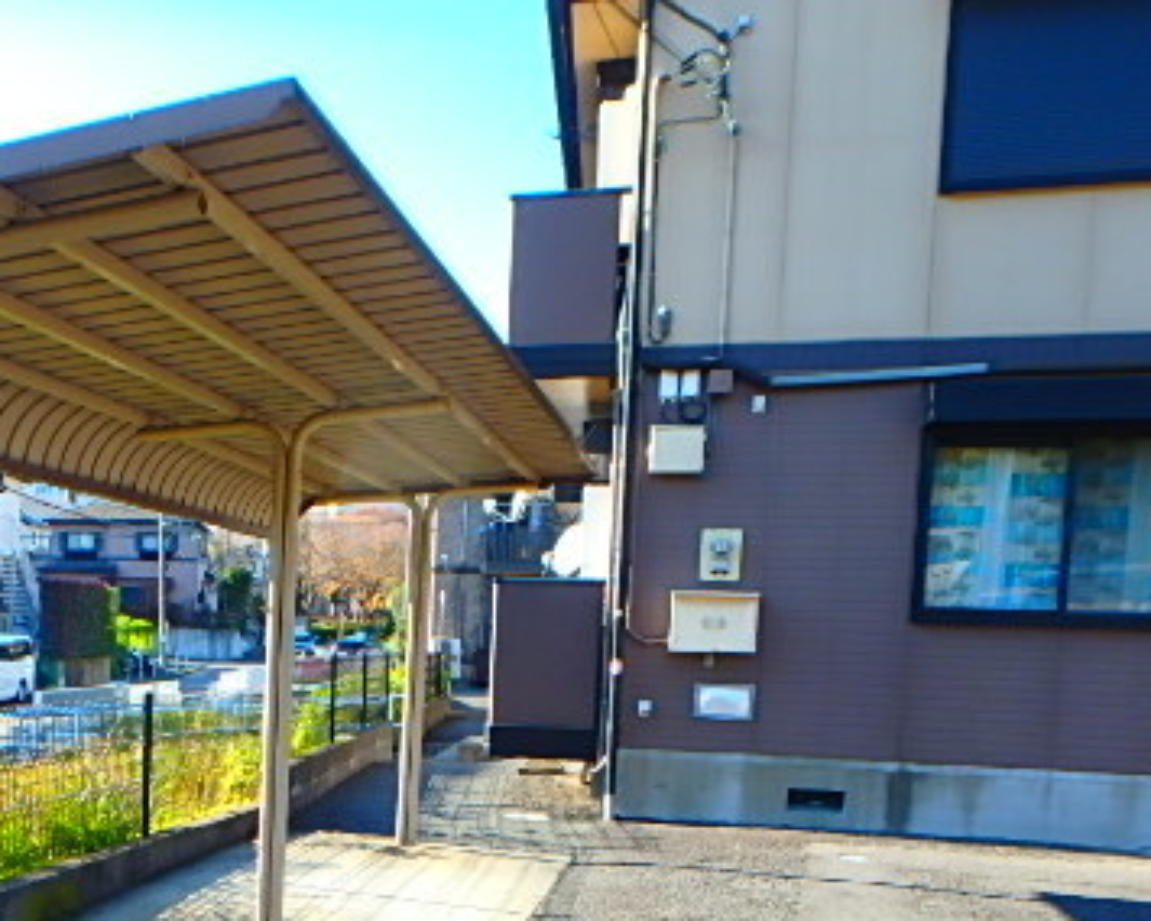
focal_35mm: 37
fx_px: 1260
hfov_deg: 45.9
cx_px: 191
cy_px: 759
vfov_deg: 38.4
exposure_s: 1/200
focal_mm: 3.7
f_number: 3.5
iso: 125
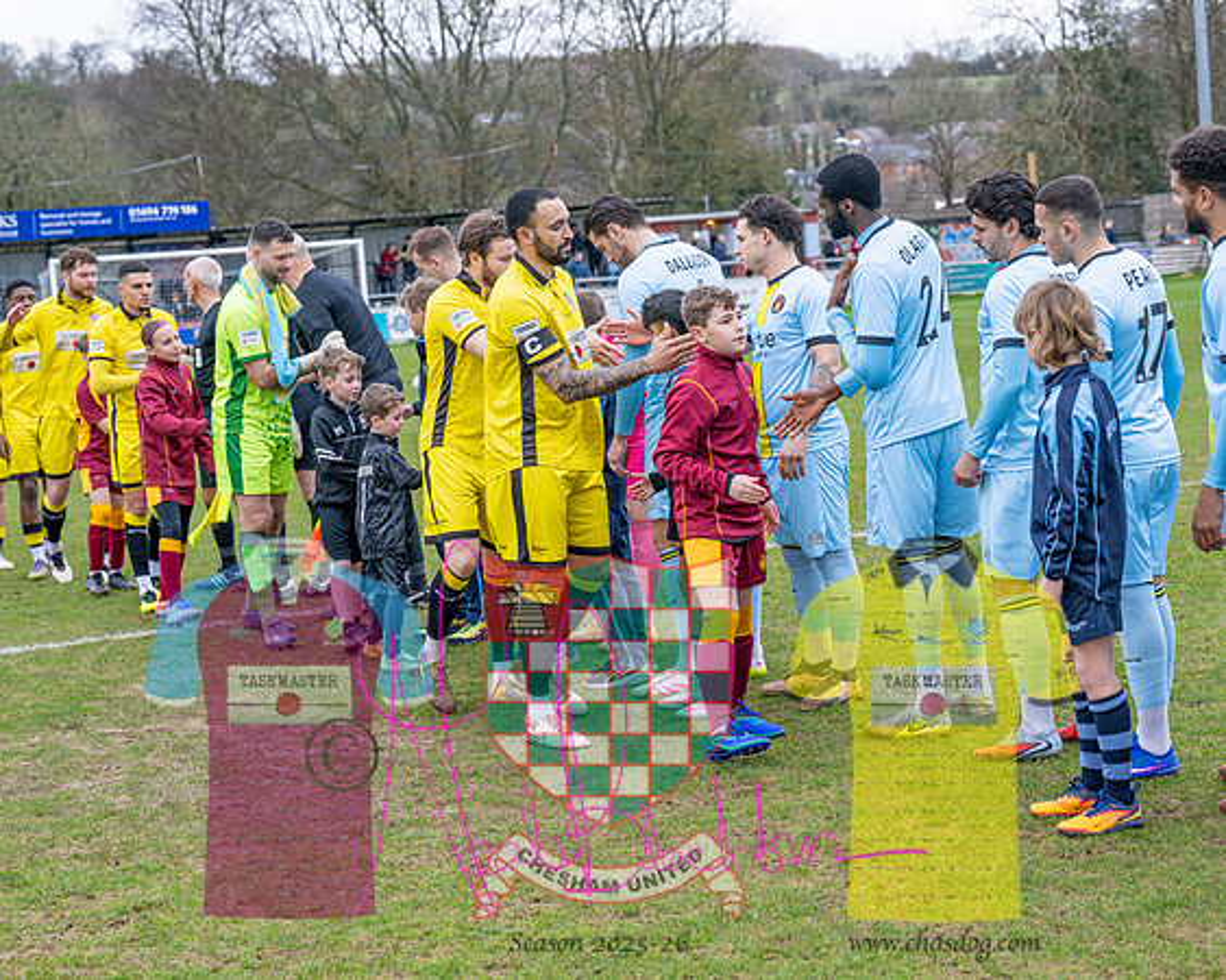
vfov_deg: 19.2
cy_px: 490
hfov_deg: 23.9
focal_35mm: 80
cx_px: 595
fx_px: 2900
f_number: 5
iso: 400
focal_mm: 71
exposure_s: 1/500
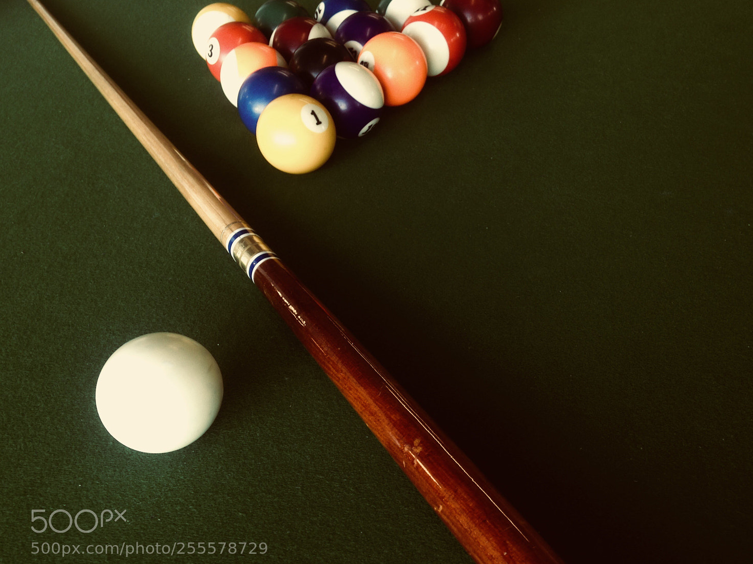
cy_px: 281
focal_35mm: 36
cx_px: 410
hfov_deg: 51.3
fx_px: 783
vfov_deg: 39.7
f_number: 2.4
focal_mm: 4.12
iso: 50
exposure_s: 1/24
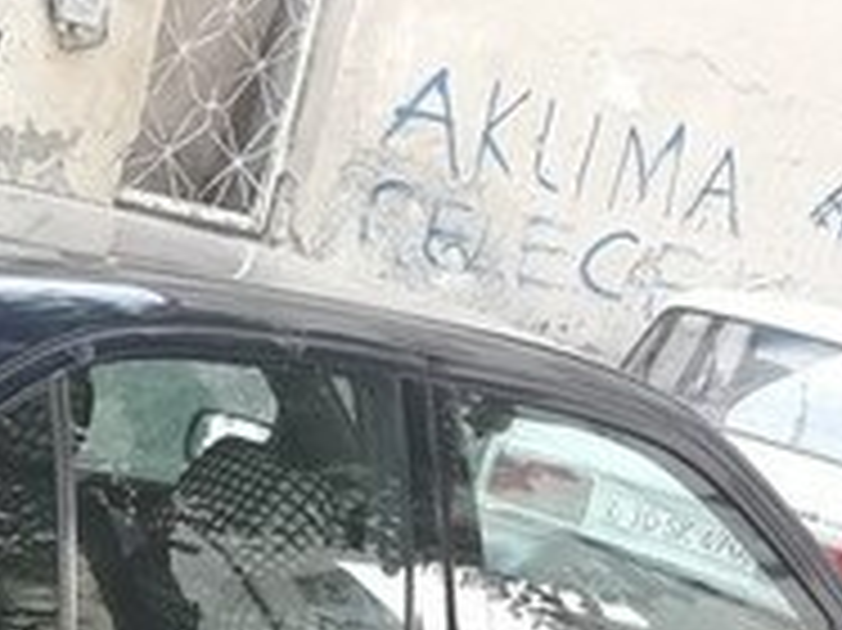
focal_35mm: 99
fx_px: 2407
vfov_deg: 14.1
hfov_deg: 19.3
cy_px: 920
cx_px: -9
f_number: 1.9
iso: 80
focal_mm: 3.7
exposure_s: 1/100
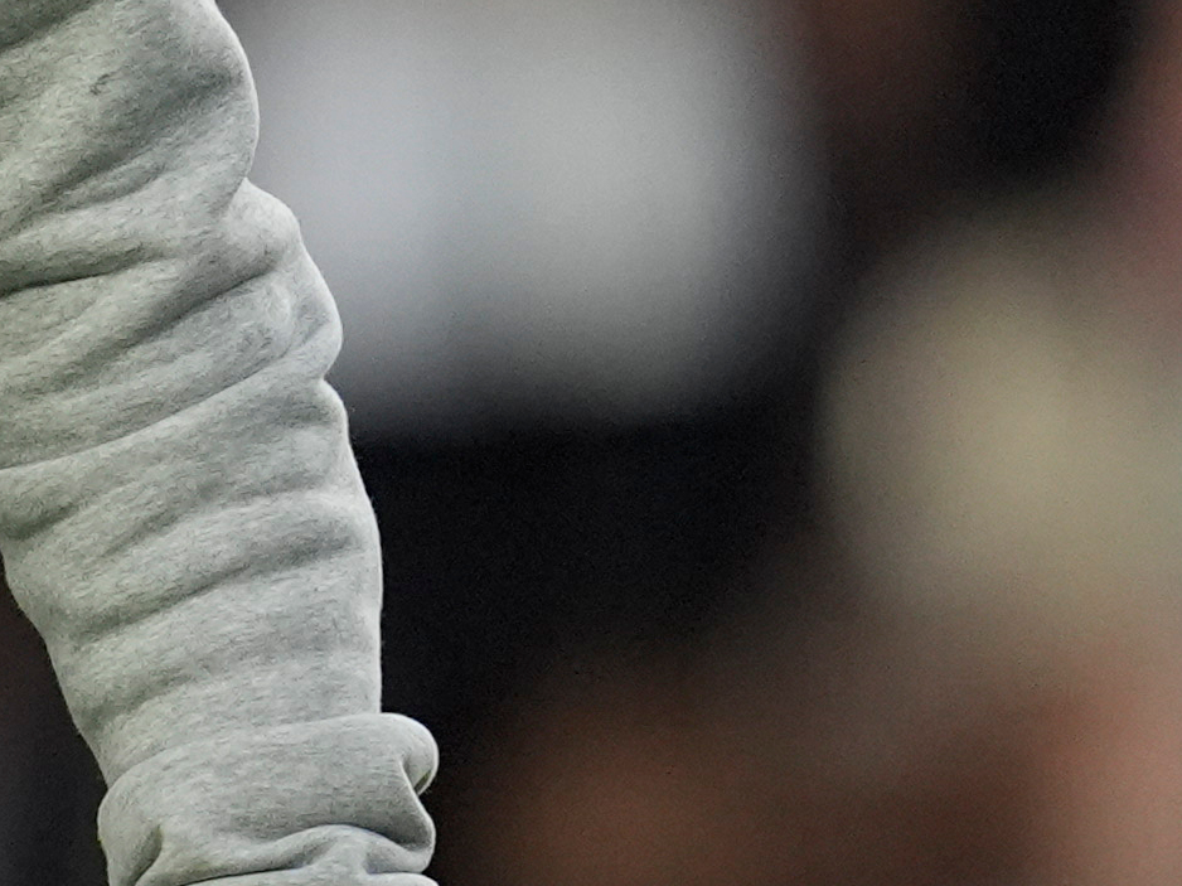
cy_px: -551
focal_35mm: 2424
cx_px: -999
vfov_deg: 0.6
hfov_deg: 0.8
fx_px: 82749
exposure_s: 1/2000
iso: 2500
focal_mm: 400
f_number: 2.8
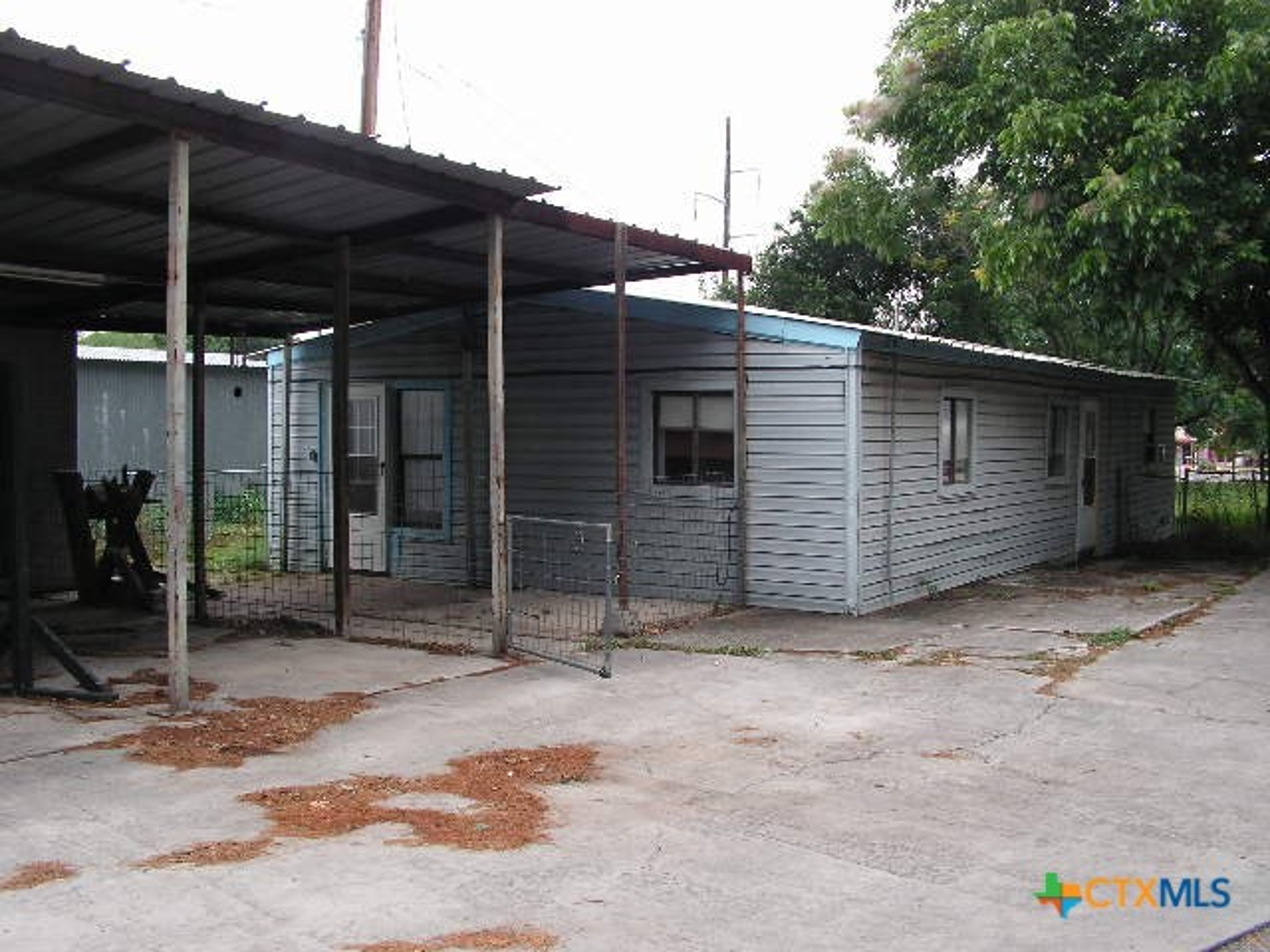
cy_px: 476
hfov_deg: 51.4
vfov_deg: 39.7
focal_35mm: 36
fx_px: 1321
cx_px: 635
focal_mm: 6
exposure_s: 1/50
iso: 50
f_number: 4.8
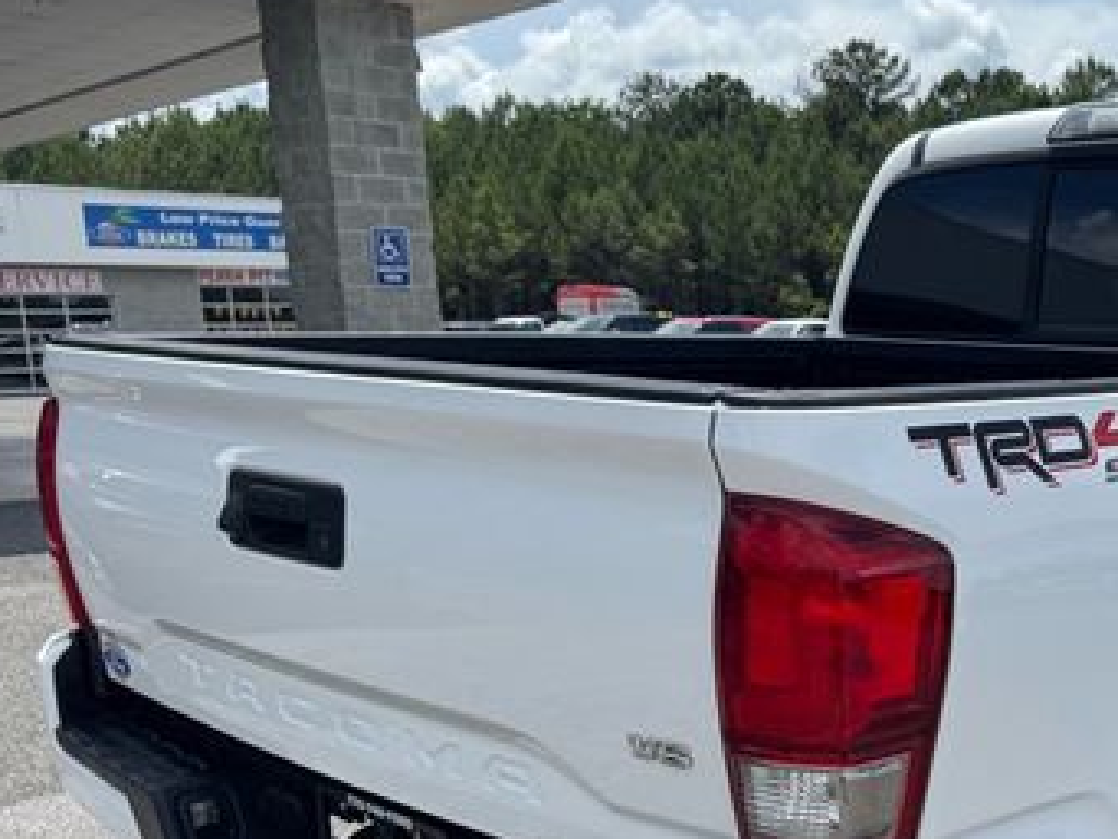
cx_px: 987
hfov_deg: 39.3
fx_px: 1454
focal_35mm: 45
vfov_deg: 31.5
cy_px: 646
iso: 80
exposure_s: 1/5348
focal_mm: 6.76
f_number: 1.78
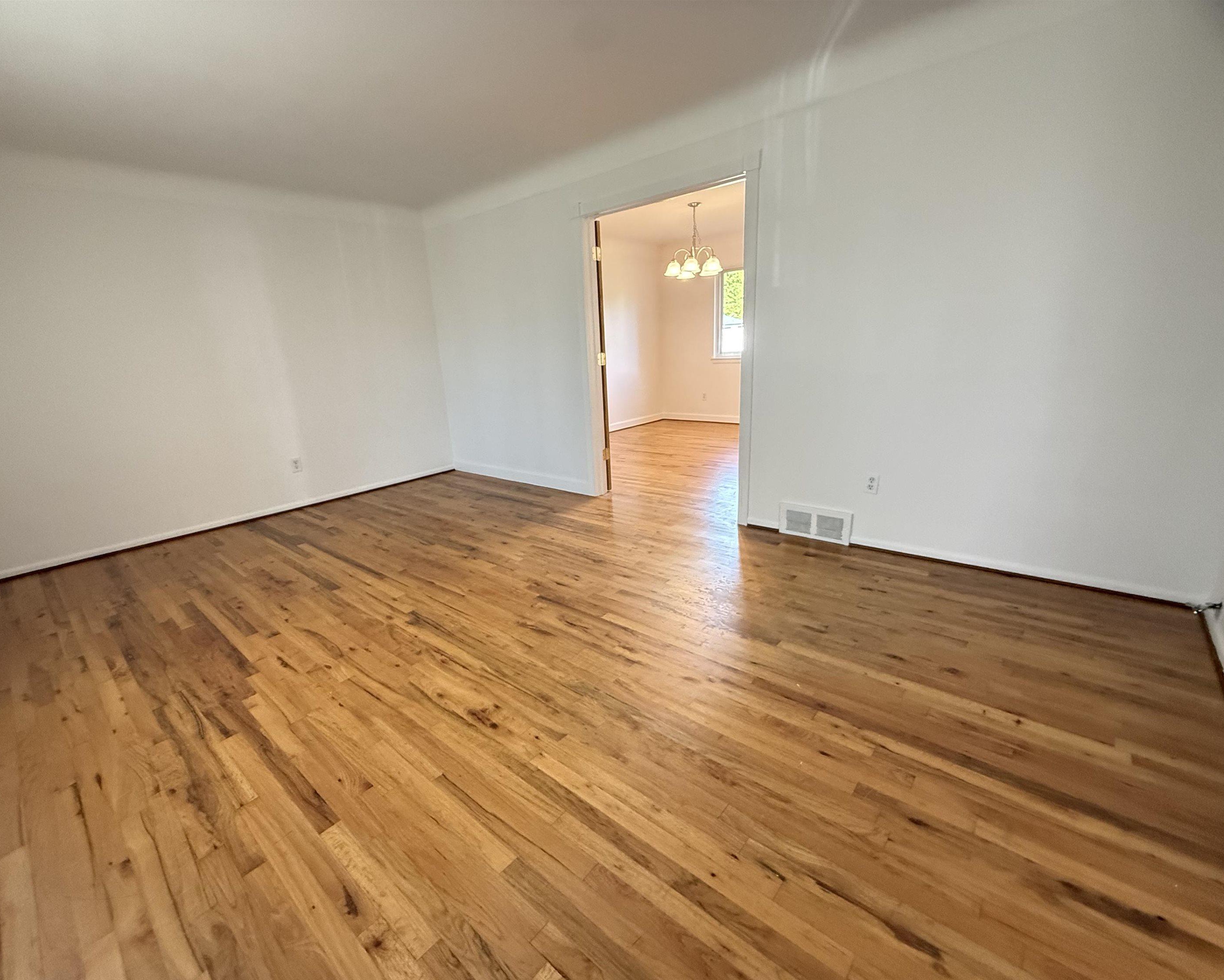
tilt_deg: -15.9
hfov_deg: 96.8
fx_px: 543
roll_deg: +3.4
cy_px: 504
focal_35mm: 15
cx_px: 593
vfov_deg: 84.0
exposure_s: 1/120
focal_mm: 2.22
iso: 800
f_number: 2.2
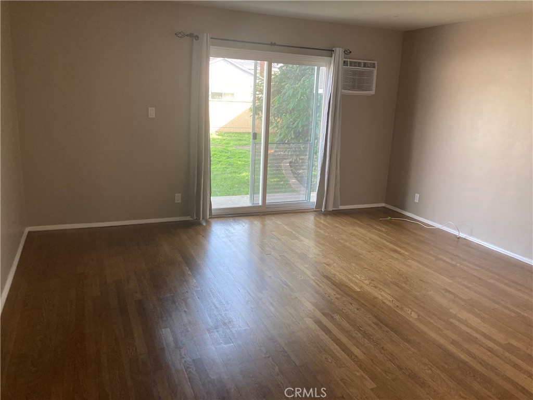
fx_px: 431
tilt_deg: -11.9
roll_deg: -3.9
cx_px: 266
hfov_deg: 63.4
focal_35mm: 28
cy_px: 200
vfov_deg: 49.7
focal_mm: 3.99
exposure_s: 1/77
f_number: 1.8
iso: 80
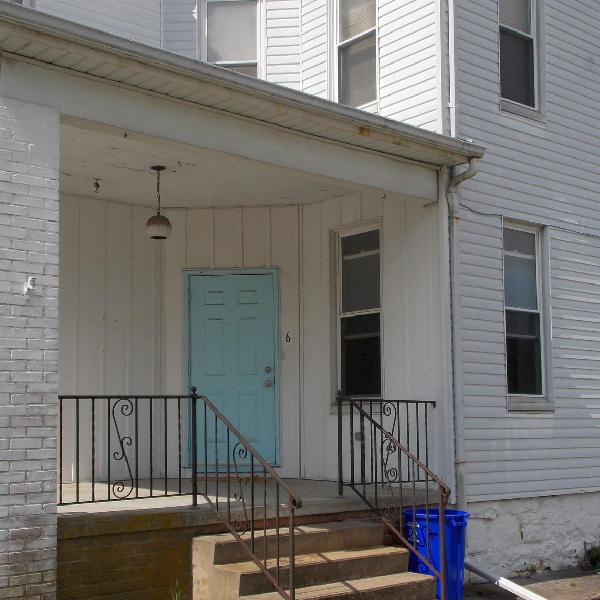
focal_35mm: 46
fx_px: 902
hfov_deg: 36.8
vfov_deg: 36.7
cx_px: 288
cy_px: 352
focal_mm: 5.3
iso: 80
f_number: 3.3
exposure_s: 1/1250
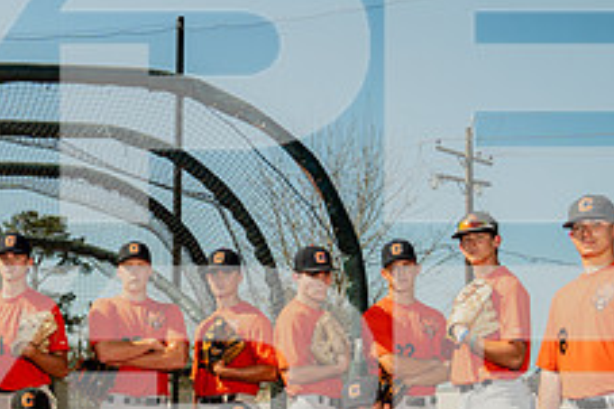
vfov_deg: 19.1
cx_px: 16
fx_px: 1176
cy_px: 410
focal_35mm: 69
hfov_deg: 27.7
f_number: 8
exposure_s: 1/250
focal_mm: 27
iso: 250
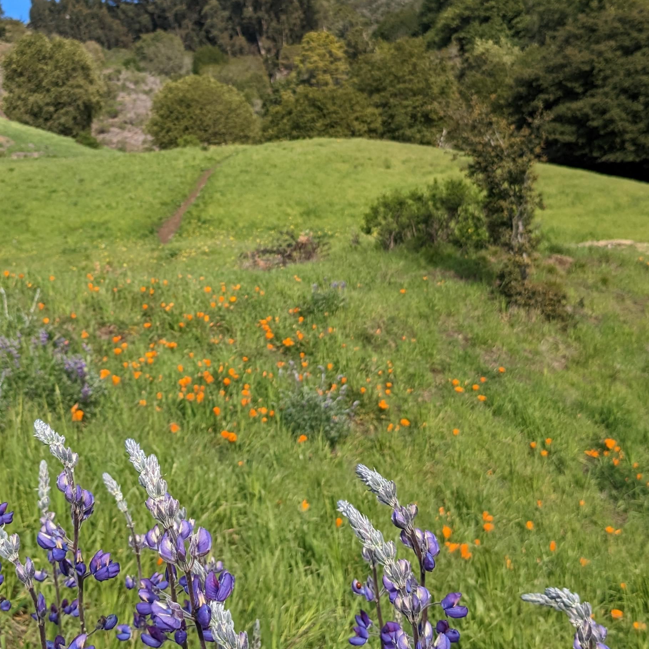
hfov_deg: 32.1
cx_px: 243
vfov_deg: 32.2
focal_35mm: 53
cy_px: 277
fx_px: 1124
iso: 58
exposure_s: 1/2128
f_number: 1.73
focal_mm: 4.38
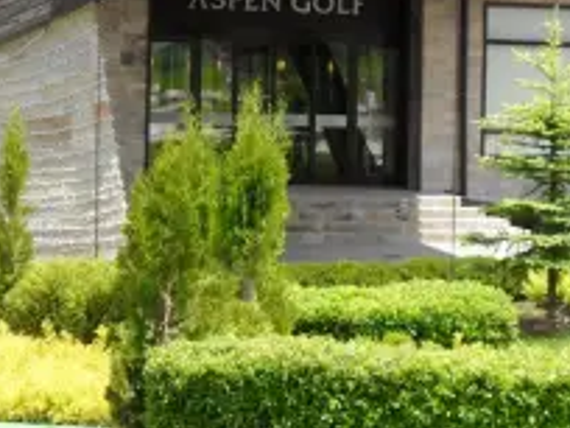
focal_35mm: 98
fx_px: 1614
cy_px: 95
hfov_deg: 20.0
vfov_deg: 15.0
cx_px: 366
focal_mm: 8.8
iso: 100
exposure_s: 1/500
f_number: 3.3
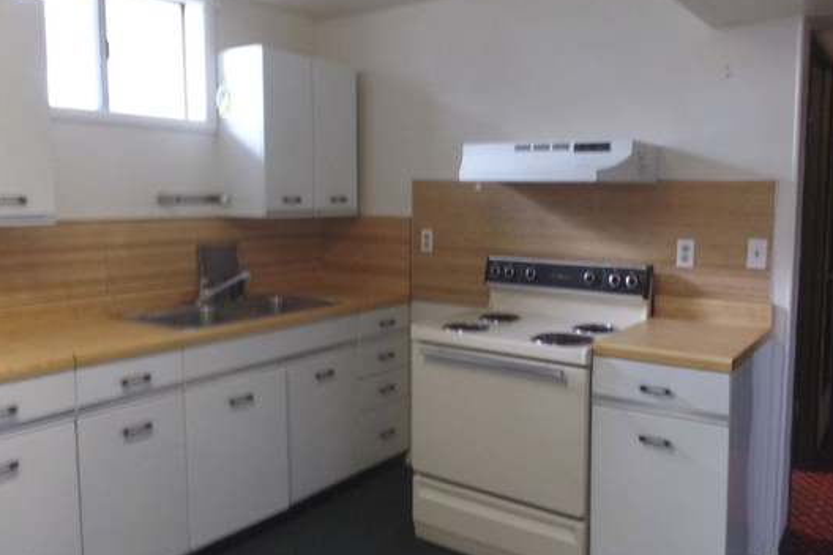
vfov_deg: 44.9
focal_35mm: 29
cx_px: 476
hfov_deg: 63.4
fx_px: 671
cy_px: 257
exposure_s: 1/15
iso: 400
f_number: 2.8
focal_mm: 4.1
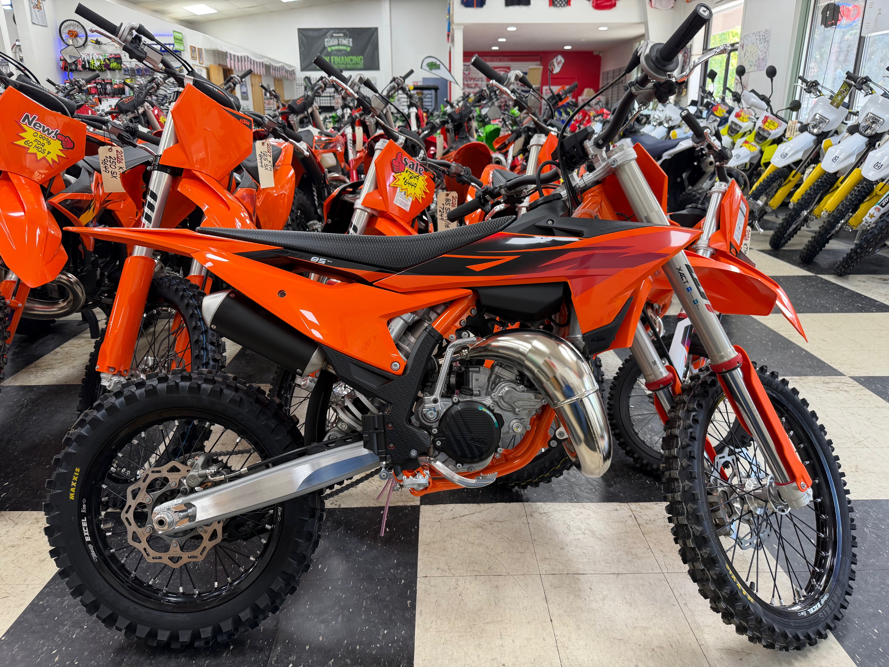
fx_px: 616
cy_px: 334
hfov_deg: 71.6
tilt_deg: -18.2
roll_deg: +0.5
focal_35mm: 24
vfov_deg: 56.8
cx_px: 444
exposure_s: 1/60
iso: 125
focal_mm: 6.76
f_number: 1.78
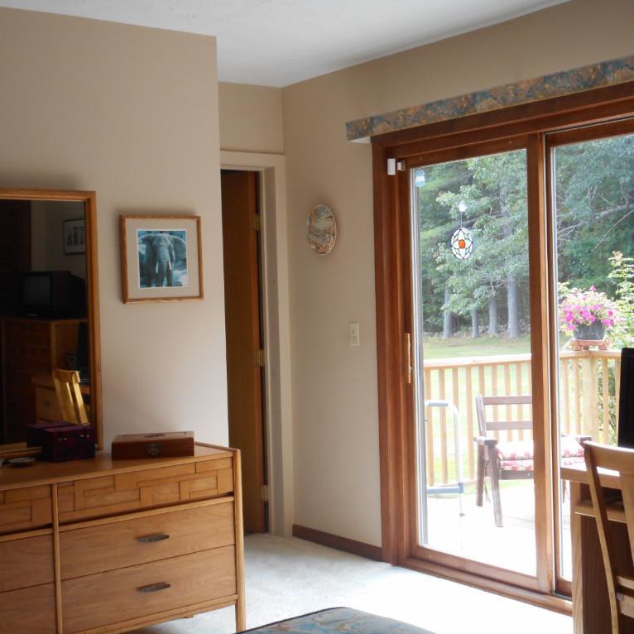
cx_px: 391
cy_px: 317
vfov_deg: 32.8
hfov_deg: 32.7
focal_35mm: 52
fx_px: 1078
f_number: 4.7
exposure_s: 1/30
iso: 160
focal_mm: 7.9
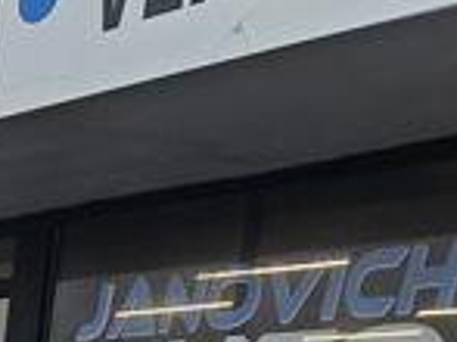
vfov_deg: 12.6
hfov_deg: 15.6
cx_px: -463
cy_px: 718
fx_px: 1319
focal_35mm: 100
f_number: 1.7
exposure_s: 1/180
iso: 125
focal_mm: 6.3
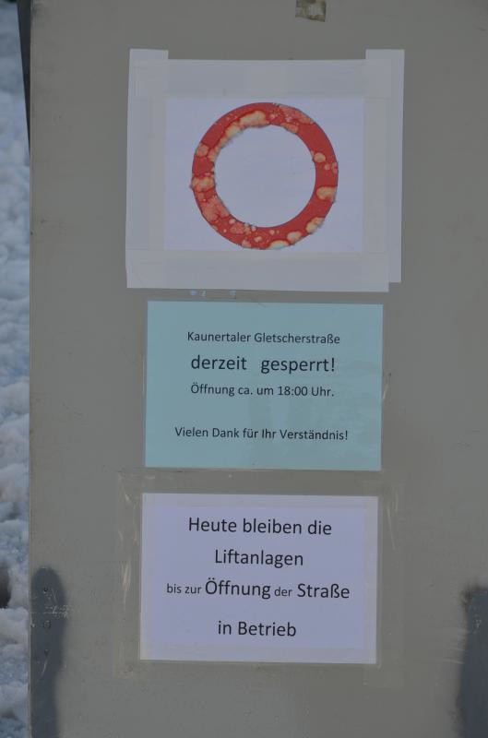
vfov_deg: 19.0
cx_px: 244
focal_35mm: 108
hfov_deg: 12.6
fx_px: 2208
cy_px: 369
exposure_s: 1/250
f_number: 8
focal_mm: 72
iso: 160
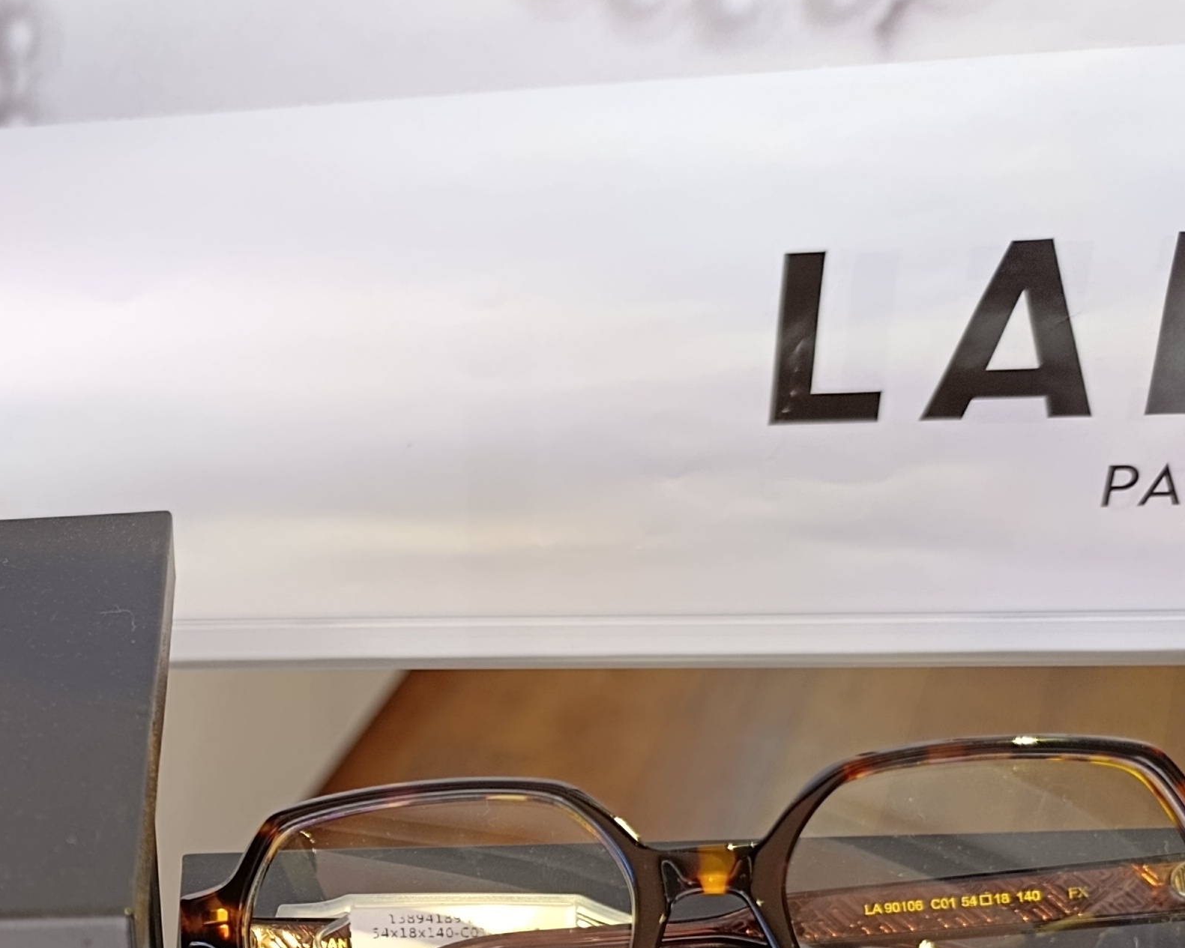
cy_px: 952
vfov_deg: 25.0
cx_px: -92
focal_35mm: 58
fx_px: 2034
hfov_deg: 29.5
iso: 269
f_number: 1.65
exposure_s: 1/100
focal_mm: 6.11
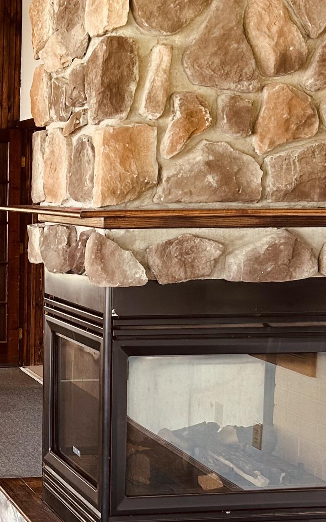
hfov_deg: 17.9
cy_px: 261
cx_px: -124
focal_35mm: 67
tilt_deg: -5.2
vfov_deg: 30.6
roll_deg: +0.3
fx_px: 953
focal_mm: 5.7
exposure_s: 1/77
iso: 125
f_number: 1.5
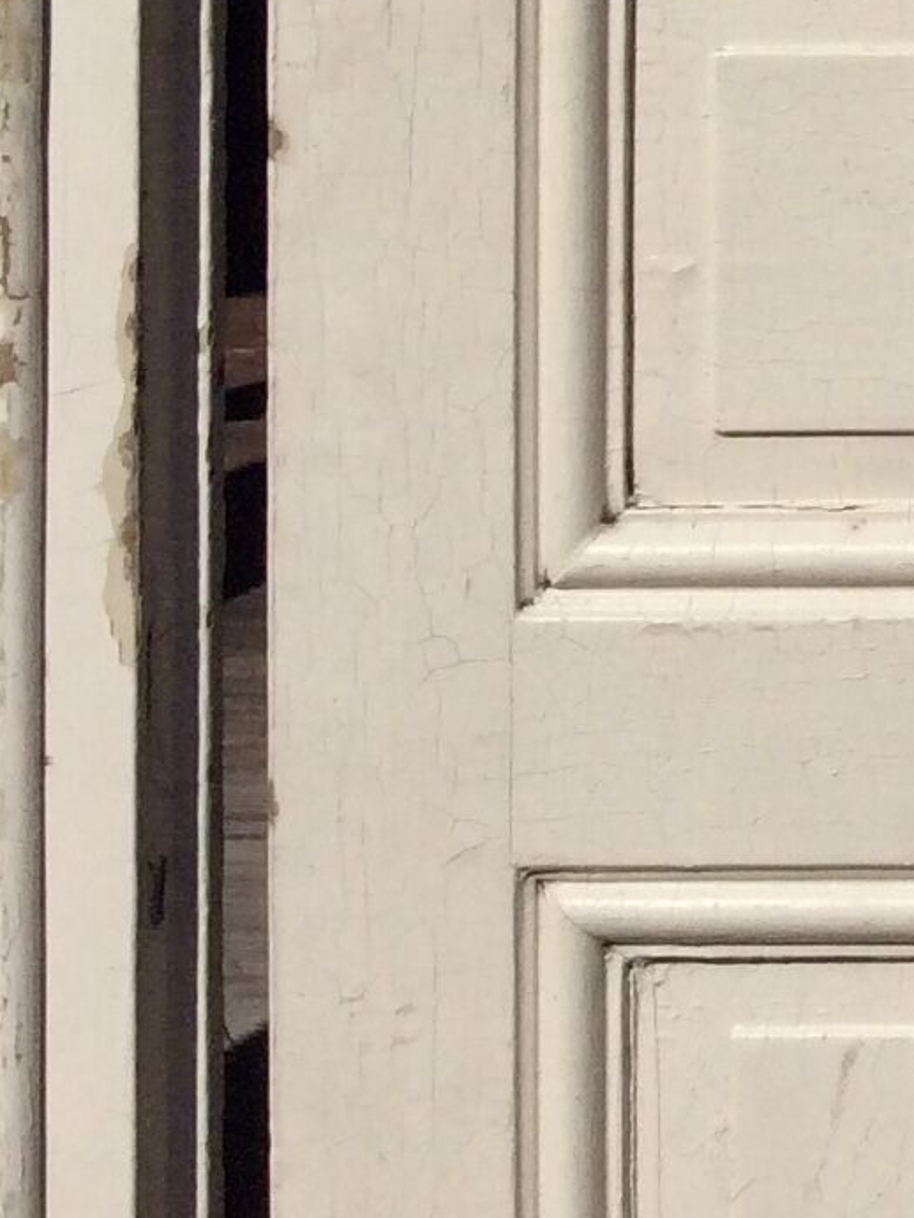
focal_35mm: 120
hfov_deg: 11.4
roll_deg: +1.4
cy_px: -406
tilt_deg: -10.6
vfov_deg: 15.5
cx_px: 1717
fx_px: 4222
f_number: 2.4
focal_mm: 3.3
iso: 32
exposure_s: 1/6369
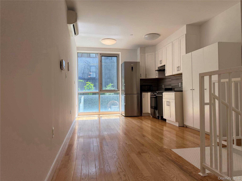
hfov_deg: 71.6
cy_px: 90
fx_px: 168
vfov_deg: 56.8
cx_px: 121
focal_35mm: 24
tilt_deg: +1.7
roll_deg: +1.2
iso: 100
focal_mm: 6.76
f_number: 1.78
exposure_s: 1/622
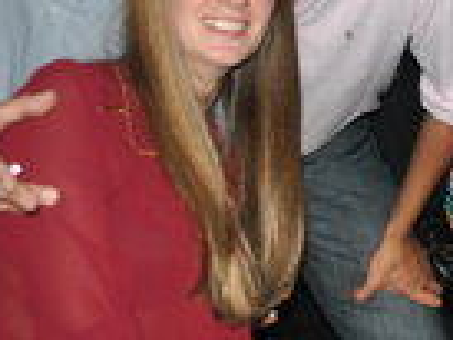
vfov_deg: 14.6
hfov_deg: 19.3
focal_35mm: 99
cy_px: -35
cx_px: 446
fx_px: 1297
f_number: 3.8
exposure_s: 1/60
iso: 200
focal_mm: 20
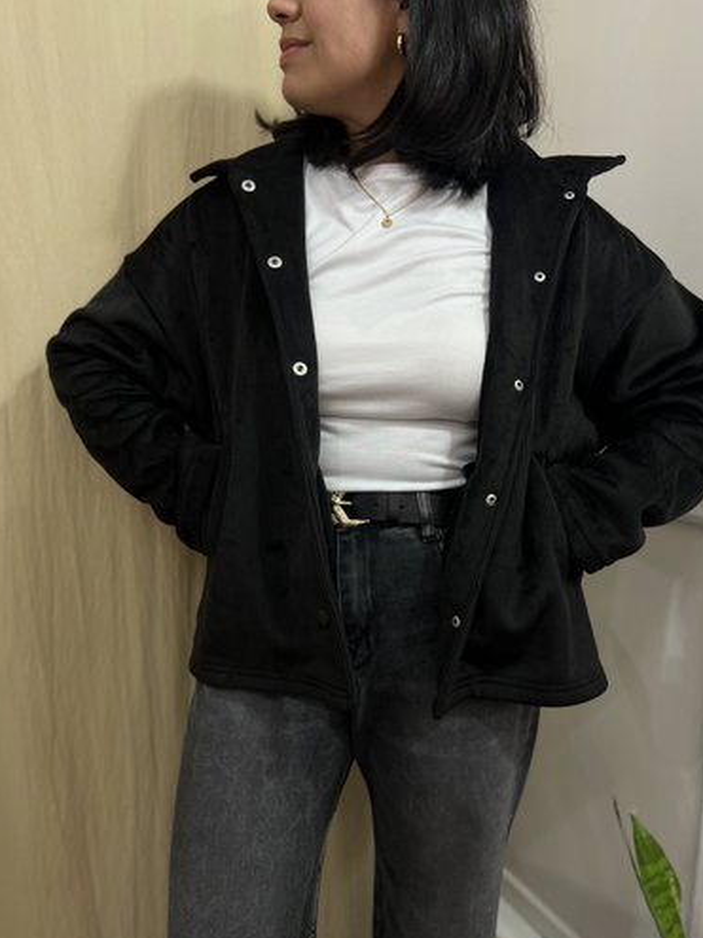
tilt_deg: -10.4
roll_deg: +1.4
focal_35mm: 28
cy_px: 471
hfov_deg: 49.7
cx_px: 362
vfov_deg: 63.5
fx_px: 759
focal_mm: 5.7
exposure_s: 1/100
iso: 64
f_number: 1.5
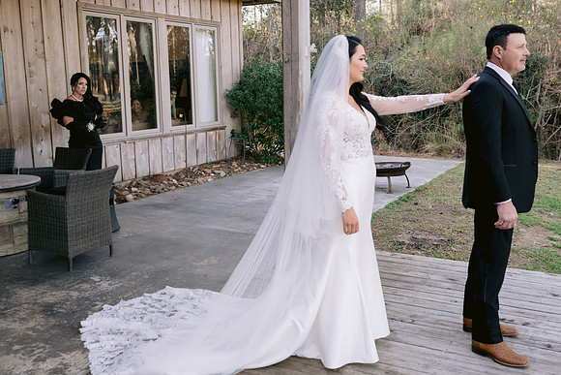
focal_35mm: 38
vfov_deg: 35.1
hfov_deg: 50.7
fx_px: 592
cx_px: 281
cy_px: 172
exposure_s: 1/200
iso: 400
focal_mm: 35
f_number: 4
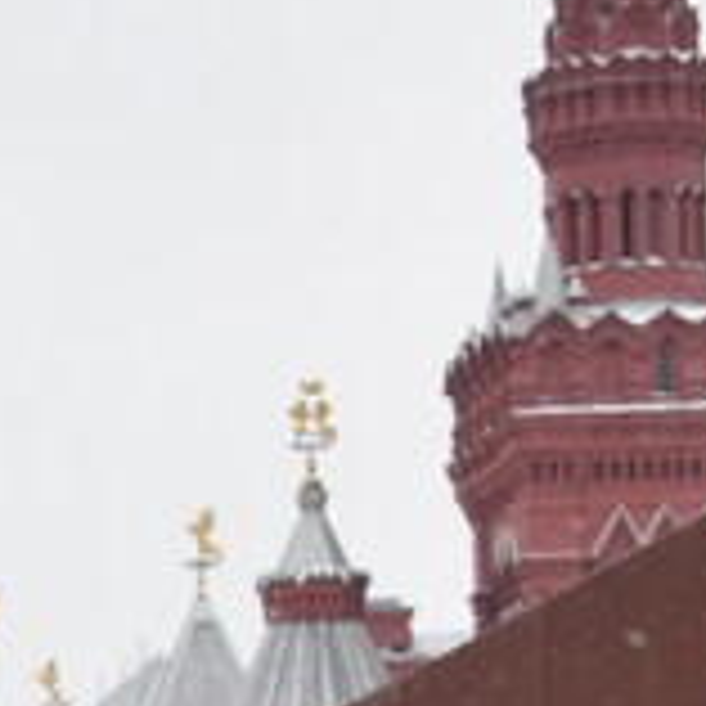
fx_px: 6922
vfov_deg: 5.7
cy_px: 1547
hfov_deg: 5.4
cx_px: -1529
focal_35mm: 300
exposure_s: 1/200
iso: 400
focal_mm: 32
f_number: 7.1
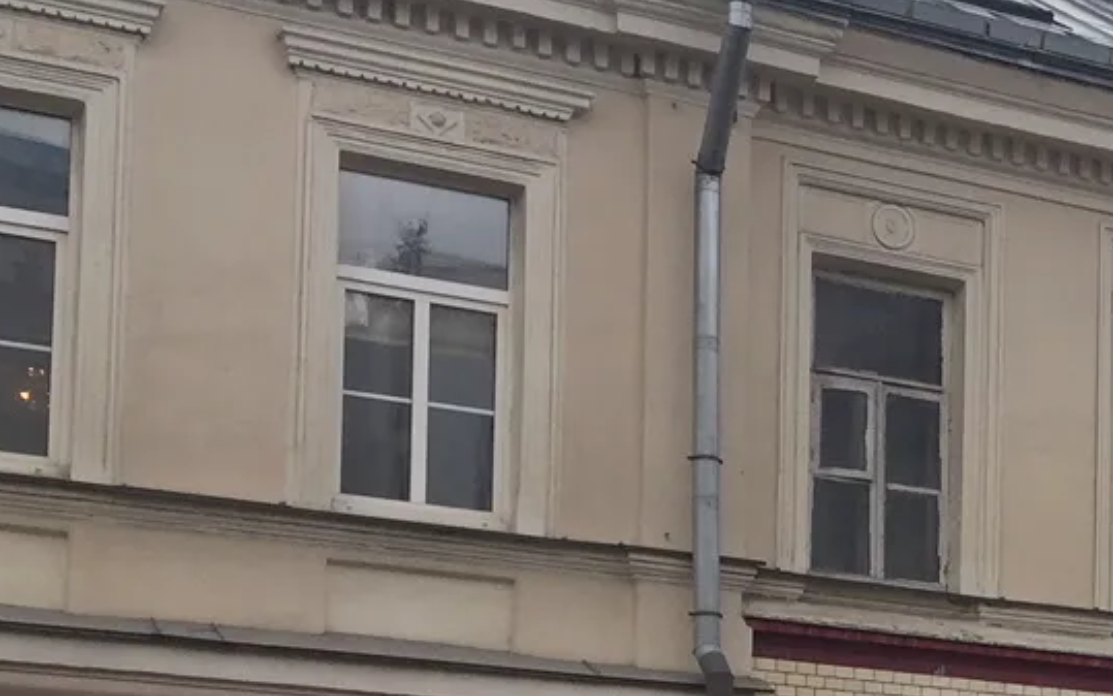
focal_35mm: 93
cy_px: 921
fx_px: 2821
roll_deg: -1.0
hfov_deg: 20.3
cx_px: 1464
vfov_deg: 13.5
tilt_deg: +2.3
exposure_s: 1/694
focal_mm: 4.15
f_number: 2.2
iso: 32
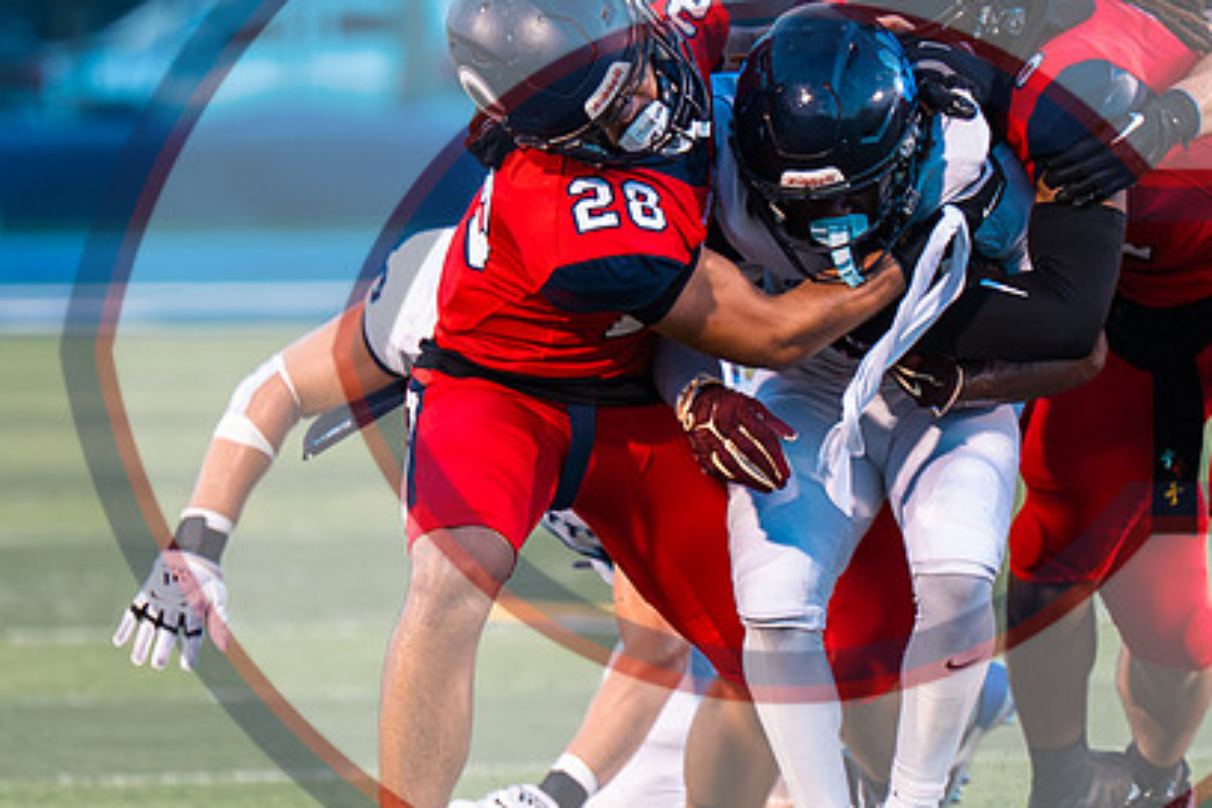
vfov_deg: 1.8
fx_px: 25989
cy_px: 495
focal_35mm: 772
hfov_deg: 2.7
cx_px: 772
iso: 5000
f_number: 2.8
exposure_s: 1/1600
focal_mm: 200
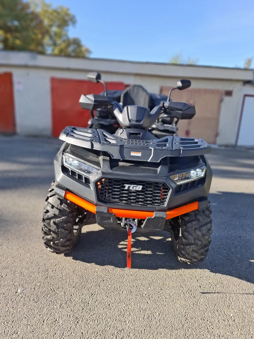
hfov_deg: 58.9
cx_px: 127
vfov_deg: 73.9
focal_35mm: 23
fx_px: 225
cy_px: 170
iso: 50
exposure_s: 1/605
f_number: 1.8
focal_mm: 5.54
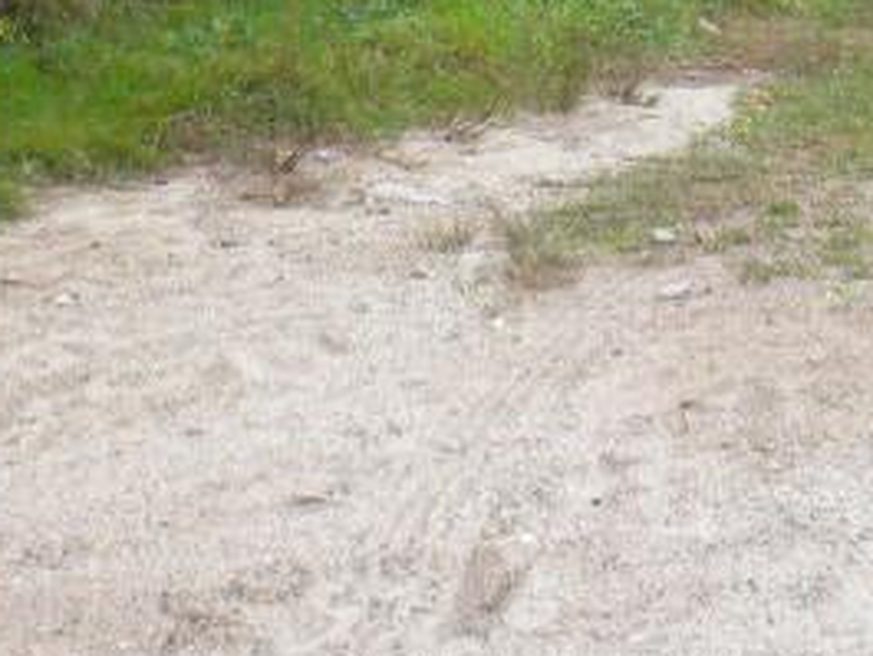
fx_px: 3608
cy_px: -485
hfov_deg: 13.8
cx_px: 379
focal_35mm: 143
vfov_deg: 9.9
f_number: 3.5
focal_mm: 6.6
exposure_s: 1/440
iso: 171
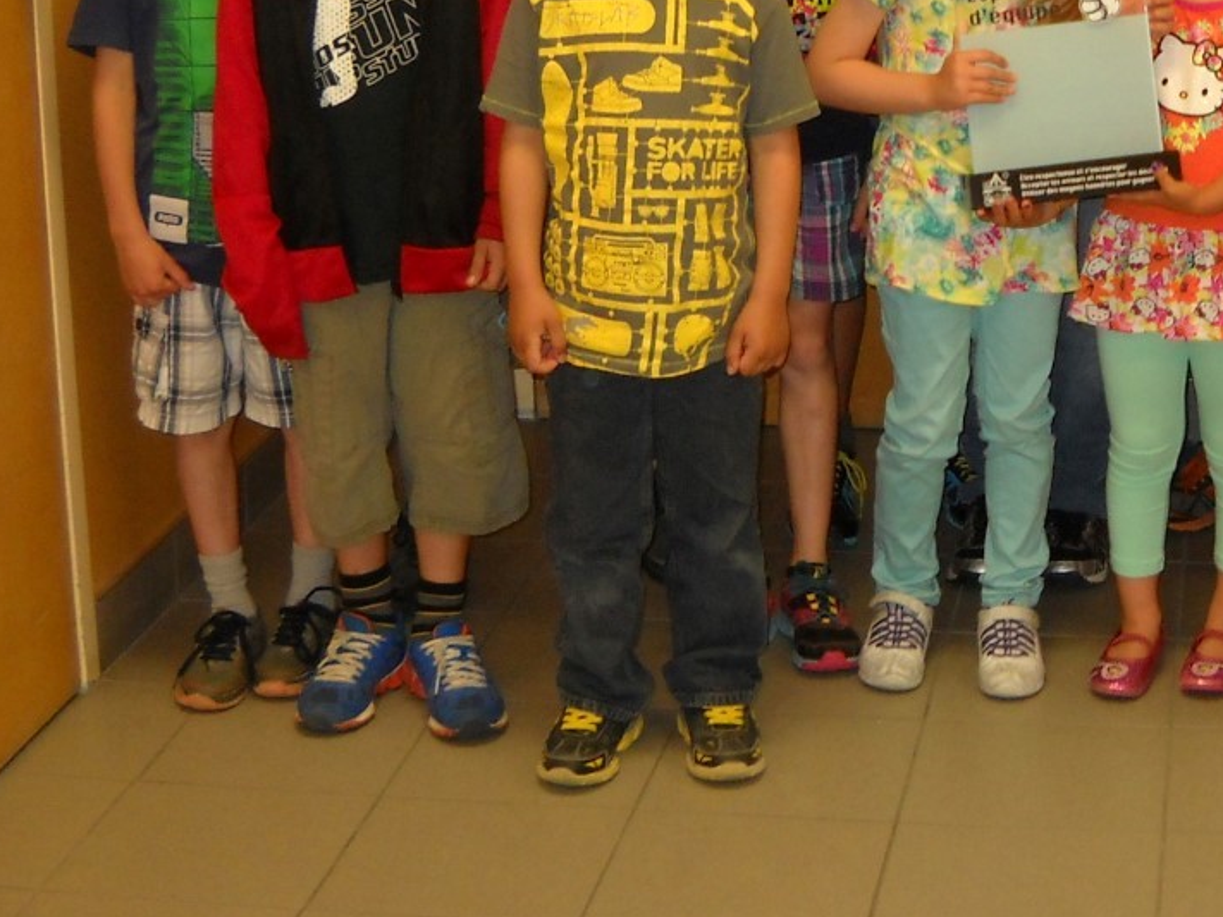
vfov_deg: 17.5
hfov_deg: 23.1
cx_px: 1037
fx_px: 2932
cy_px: 88
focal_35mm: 83
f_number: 3.1
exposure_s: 1/30
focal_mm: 6.72
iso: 200
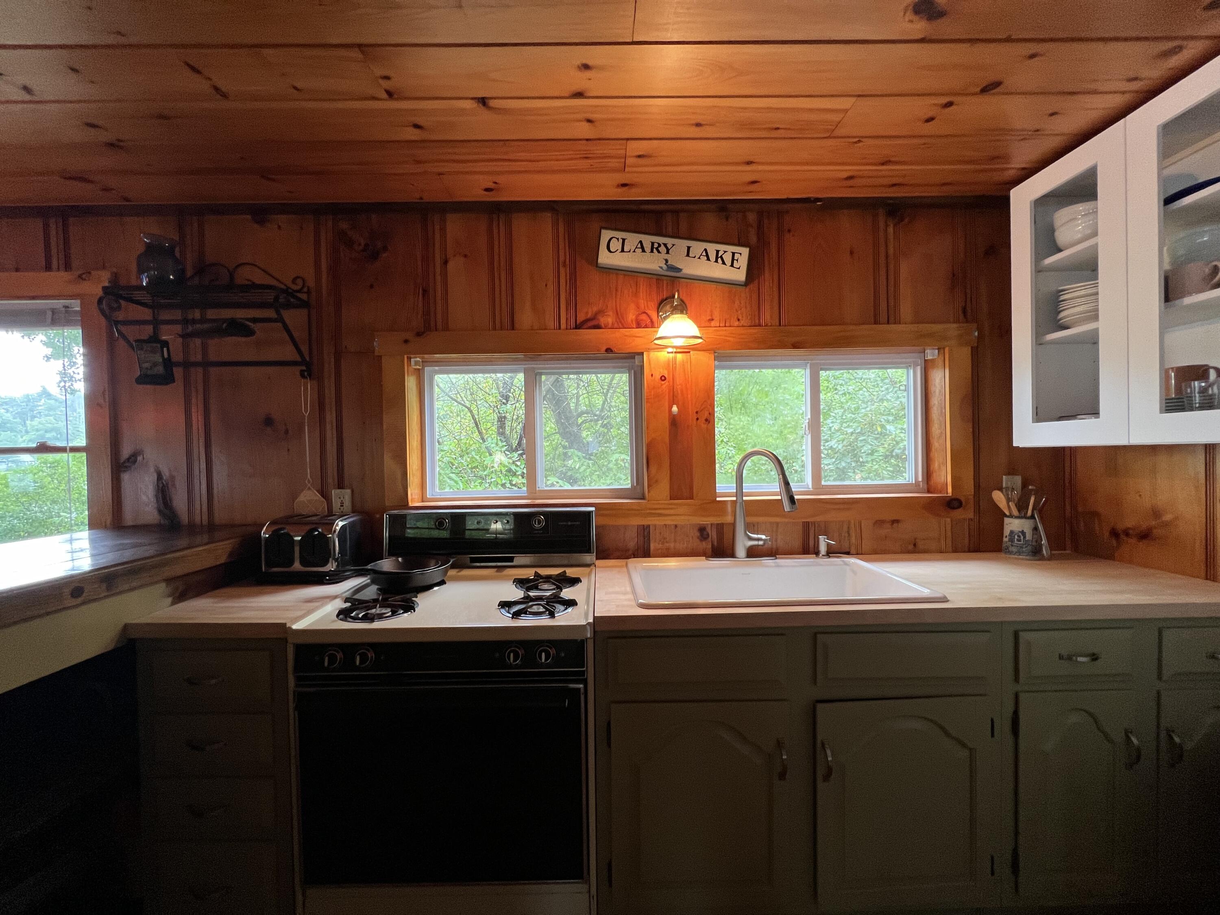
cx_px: 610
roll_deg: +1.0
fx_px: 458
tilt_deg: -1.5
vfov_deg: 89.9
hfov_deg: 106.2
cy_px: 458
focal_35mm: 13
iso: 160
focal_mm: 1.57
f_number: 1.8
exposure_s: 1/60
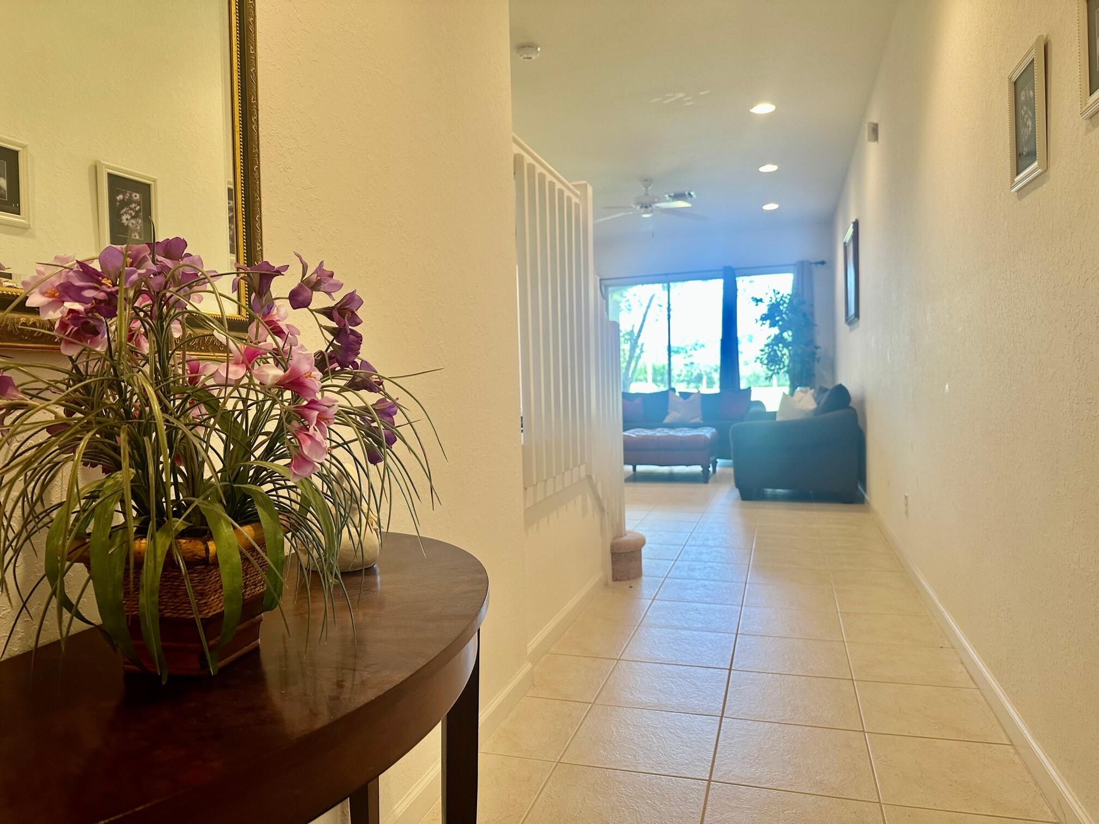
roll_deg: +2.2
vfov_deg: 56.8
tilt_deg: -2.3
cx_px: 550
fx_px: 762
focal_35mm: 24
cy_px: 412
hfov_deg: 71.6
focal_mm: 6.86
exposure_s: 1/60
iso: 125
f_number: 1.78
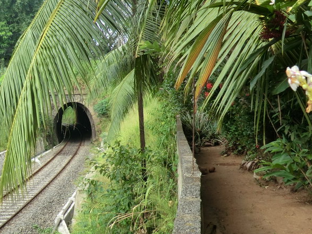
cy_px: 153
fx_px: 442
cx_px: 51
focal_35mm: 49
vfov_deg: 29.5
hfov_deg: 37.2
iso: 80
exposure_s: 1/160
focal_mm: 4.3
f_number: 3.2
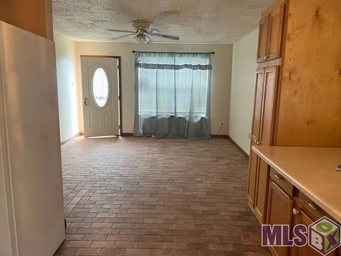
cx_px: 170
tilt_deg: -8.6
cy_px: 128
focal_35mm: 26
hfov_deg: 67.3
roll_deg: -2.1
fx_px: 256
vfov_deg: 53.1
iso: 100
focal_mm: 5.1
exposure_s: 1/60
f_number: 1.6
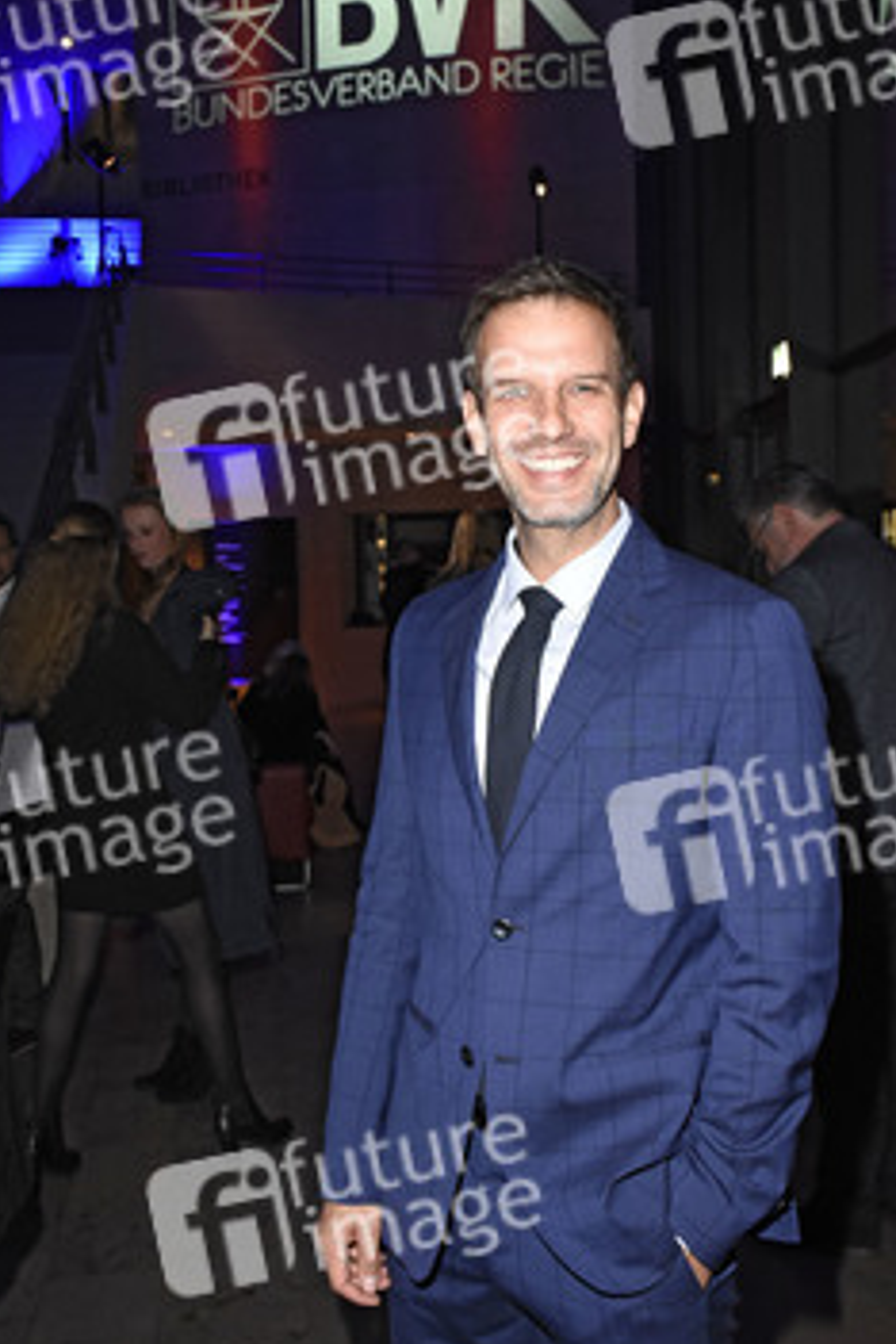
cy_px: 632
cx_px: 456
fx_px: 1531
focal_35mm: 41
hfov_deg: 32.6
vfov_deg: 47.4
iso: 2000
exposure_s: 1/100
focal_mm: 24
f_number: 6.3
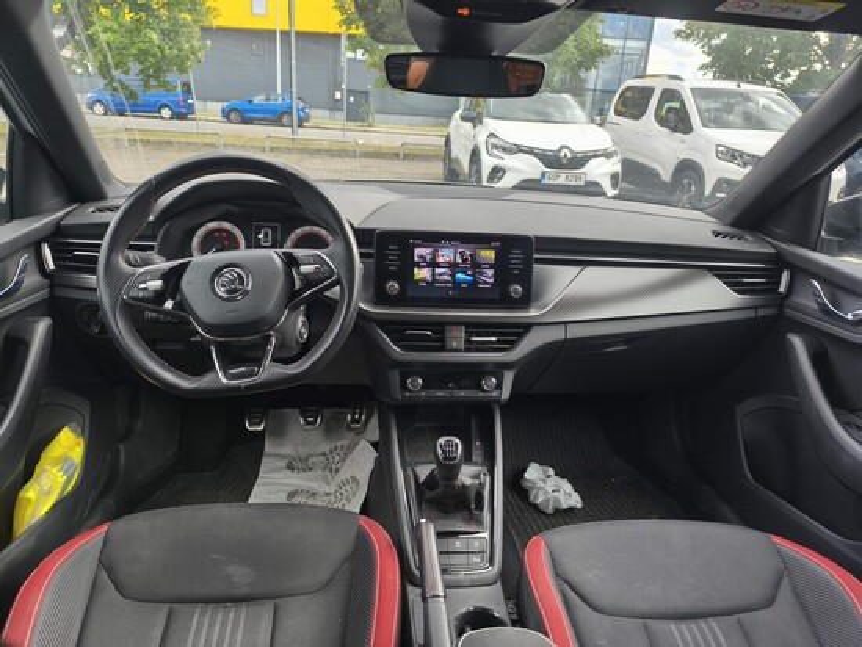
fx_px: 573
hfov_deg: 73.9
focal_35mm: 23
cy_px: 324
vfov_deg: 58.9
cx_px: 431
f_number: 1.65
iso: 320
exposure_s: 1/99.9
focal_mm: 6.14
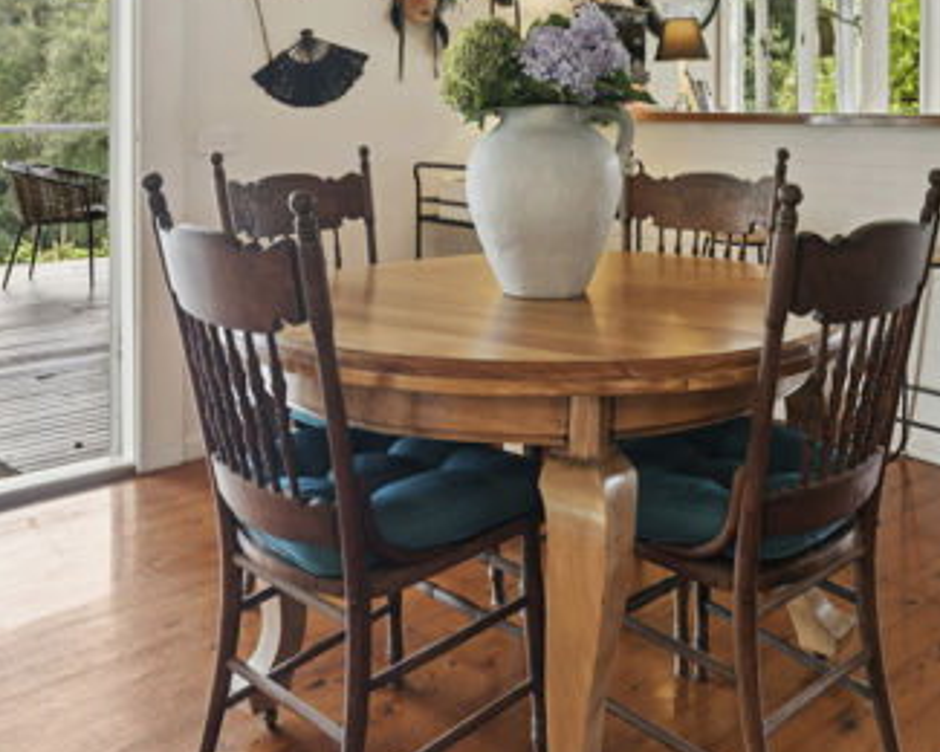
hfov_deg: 47.6
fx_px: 1062
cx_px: 550
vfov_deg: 37.0
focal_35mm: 38
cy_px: 103
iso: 800
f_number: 7.1
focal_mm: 16.5
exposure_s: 1/40
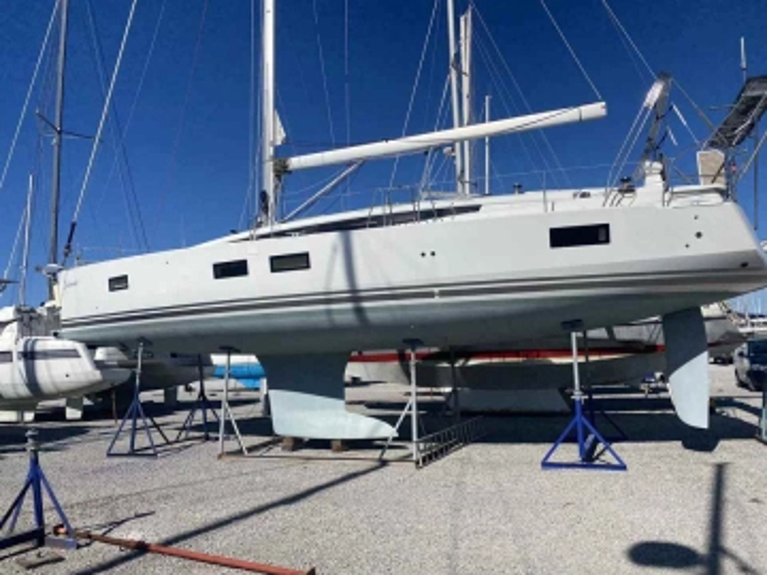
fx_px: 576
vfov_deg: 53.1
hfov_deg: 67.3
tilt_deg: +7.9
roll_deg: +2.5
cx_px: 384
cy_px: 288
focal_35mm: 26
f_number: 1.8
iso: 32
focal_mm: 4.25
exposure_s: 1/7194
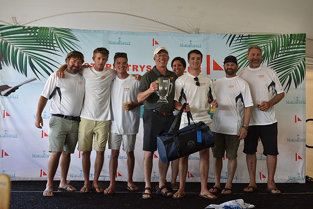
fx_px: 417
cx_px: 156
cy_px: 104
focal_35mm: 48
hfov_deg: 41.1
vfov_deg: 28.1
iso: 800
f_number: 4.5
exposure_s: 1/160
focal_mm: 48
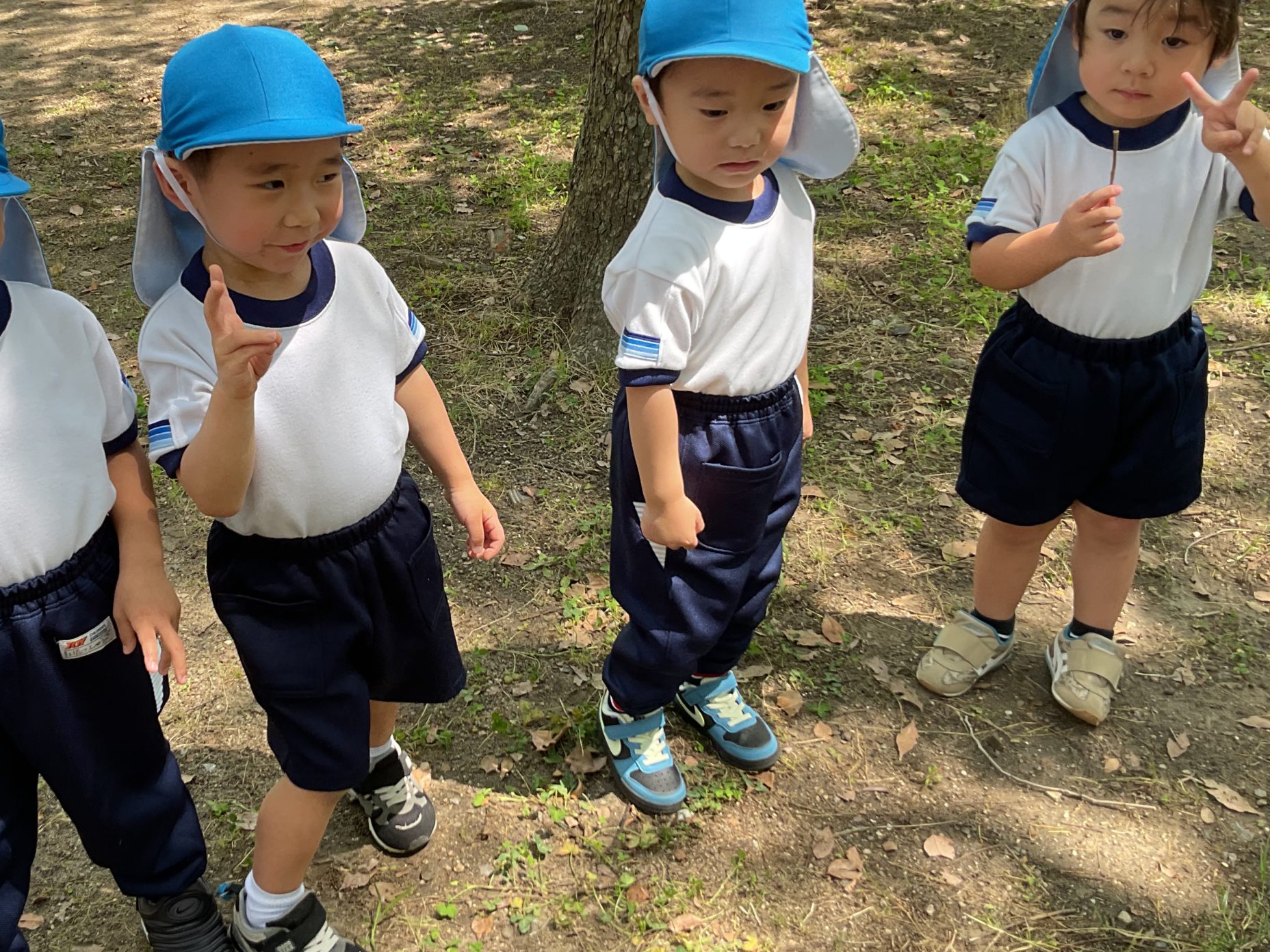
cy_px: 427
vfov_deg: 35.9
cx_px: 449
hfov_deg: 46.2
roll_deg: +1.8
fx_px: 1468
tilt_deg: -29.5
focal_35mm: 40
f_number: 1.8
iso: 16
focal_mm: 3
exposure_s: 1/171
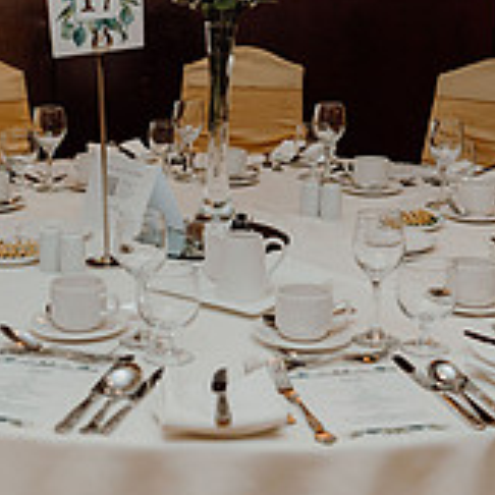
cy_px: 203
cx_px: 217
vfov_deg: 23.6
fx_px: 1181
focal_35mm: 73
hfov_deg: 23.7
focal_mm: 24
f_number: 2.8
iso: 1250
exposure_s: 1/200
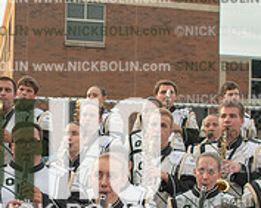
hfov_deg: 25.4
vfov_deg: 20.4
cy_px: 169
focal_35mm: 74
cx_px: 56
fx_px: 571
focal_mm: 24
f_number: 3.2
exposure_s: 1/800
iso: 800
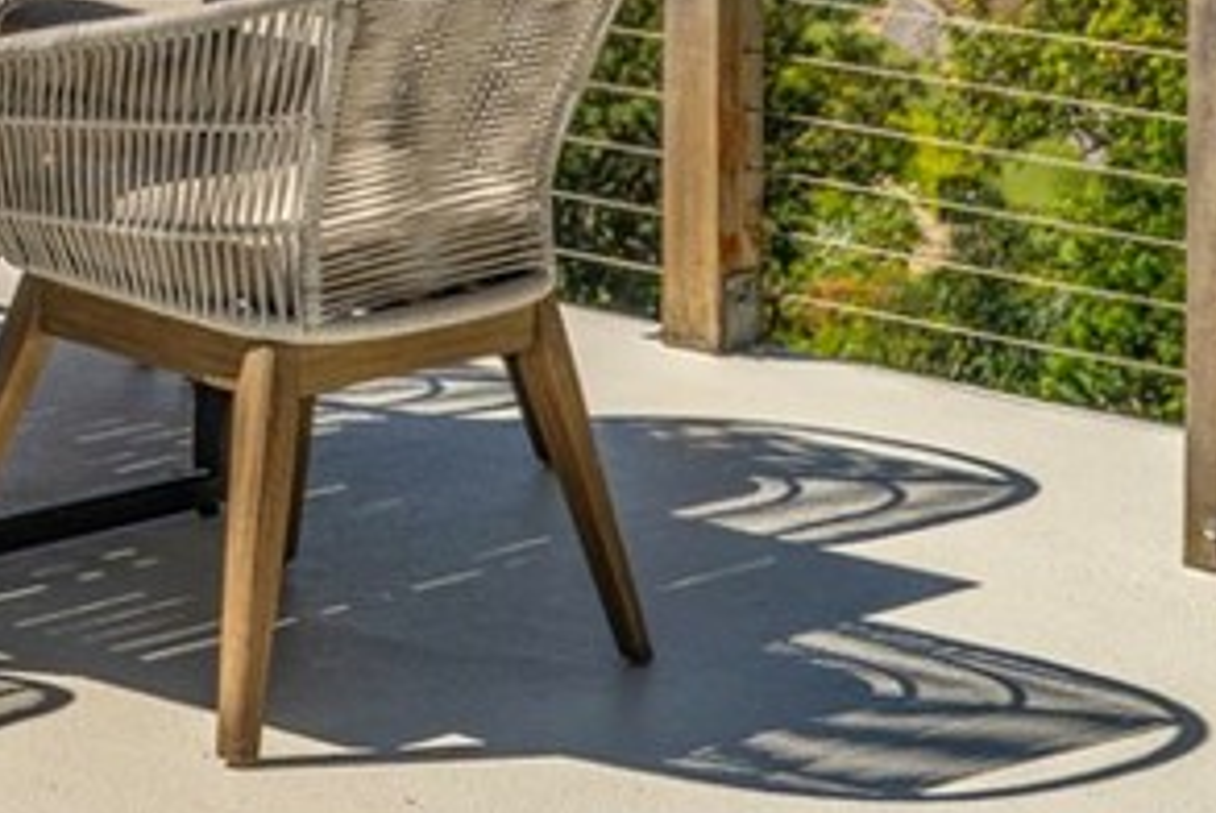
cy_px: -537
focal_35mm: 171
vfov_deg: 7.8
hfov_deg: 11.8
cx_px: -208
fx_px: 5782
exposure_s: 1/800
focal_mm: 49
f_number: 9
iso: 500
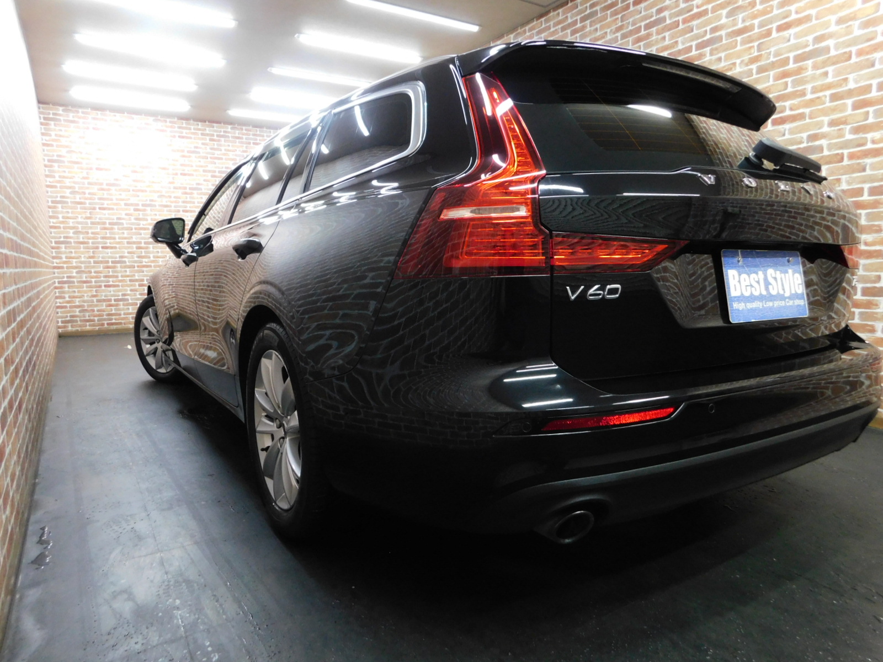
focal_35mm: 23
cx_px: 442
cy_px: 331
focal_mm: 4
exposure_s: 1/30
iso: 400
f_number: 3
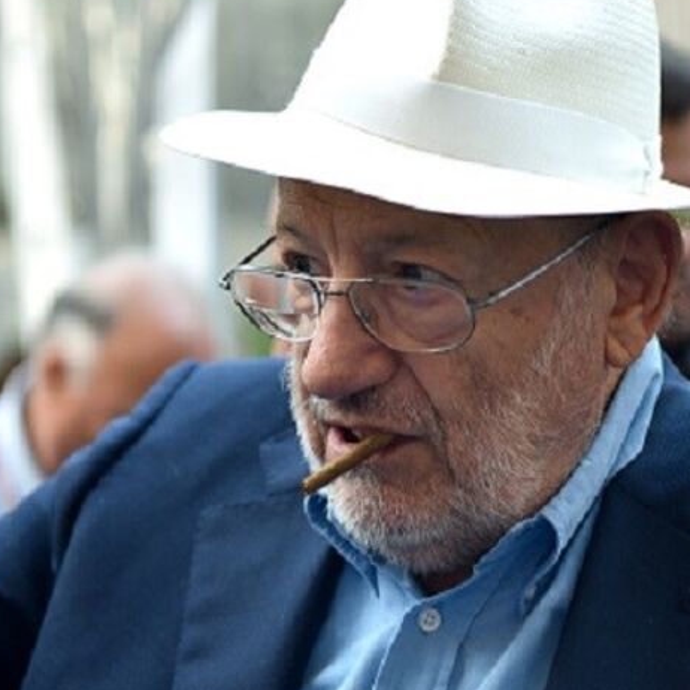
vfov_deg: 14.5
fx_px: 2706
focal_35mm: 120
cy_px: 323
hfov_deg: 14.5
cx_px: 442
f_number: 2.8
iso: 800
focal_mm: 70
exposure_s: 1/80
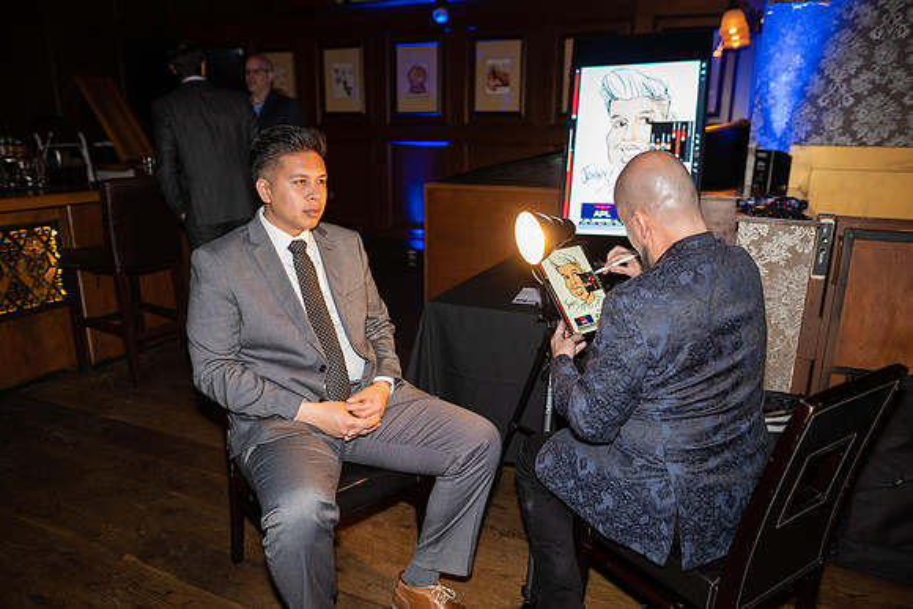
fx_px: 609
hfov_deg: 73.7
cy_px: 304
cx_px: 456
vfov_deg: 53.2
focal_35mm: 24
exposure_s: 1/200
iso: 1600
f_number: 2
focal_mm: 24
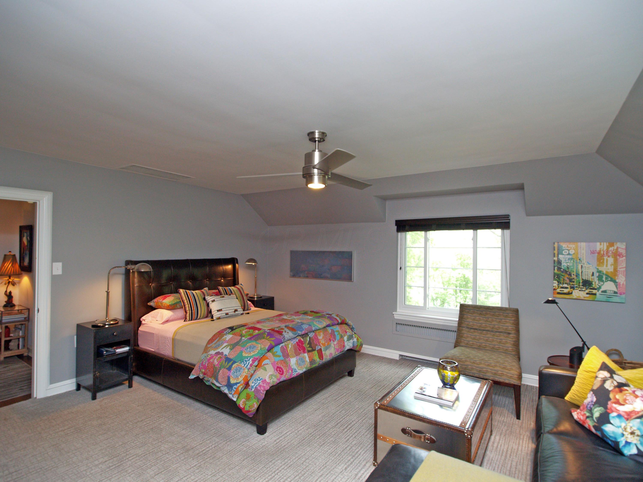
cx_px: 322
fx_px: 334
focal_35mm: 18
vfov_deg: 71.6
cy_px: 241
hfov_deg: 87.8
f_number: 4
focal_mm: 9
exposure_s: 1/30
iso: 400
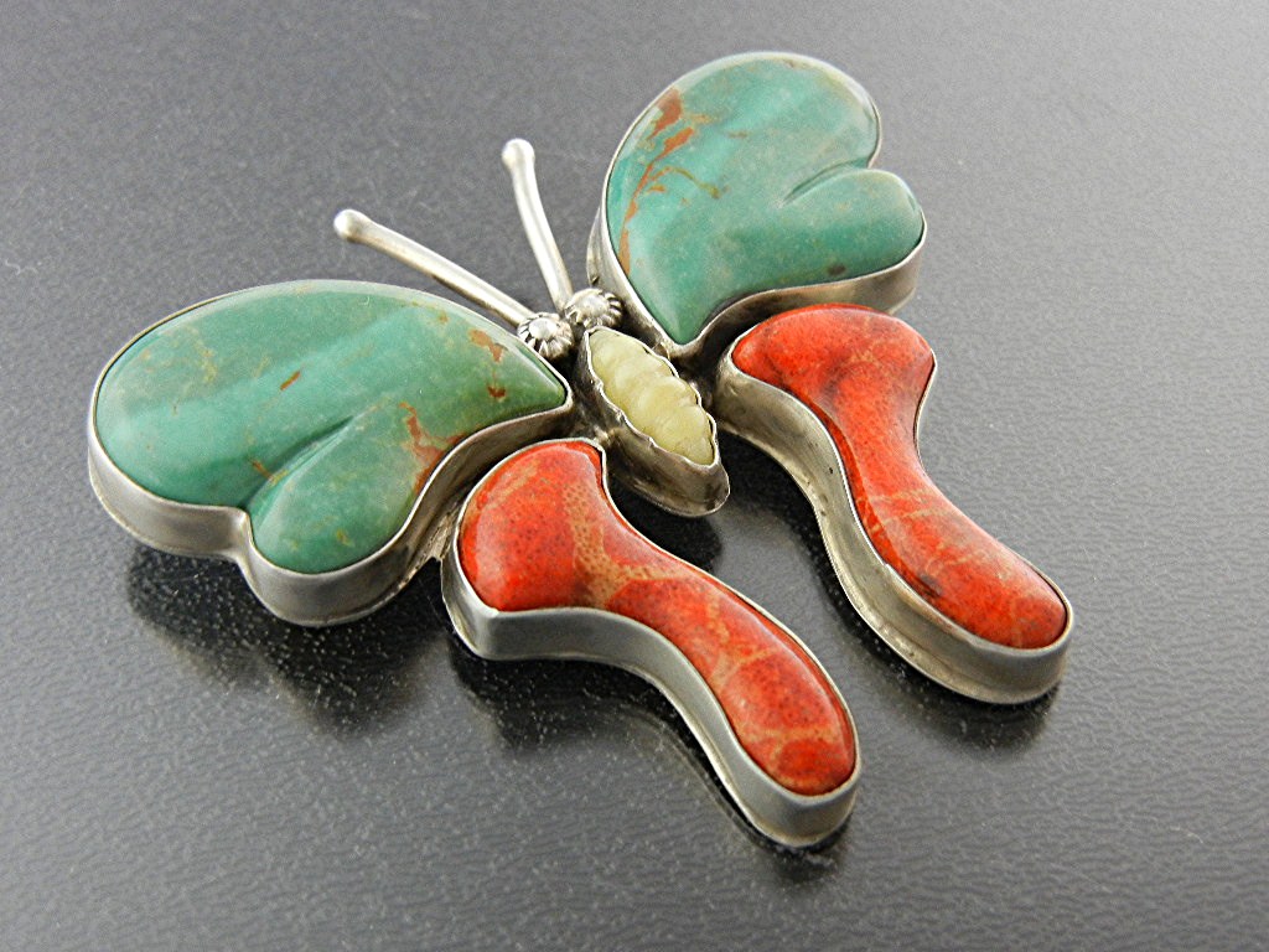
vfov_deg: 28.0
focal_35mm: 52
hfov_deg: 36.8
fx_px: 1906
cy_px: 476
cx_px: 634
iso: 400
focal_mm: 9.3
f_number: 3.9
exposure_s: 1/17.8
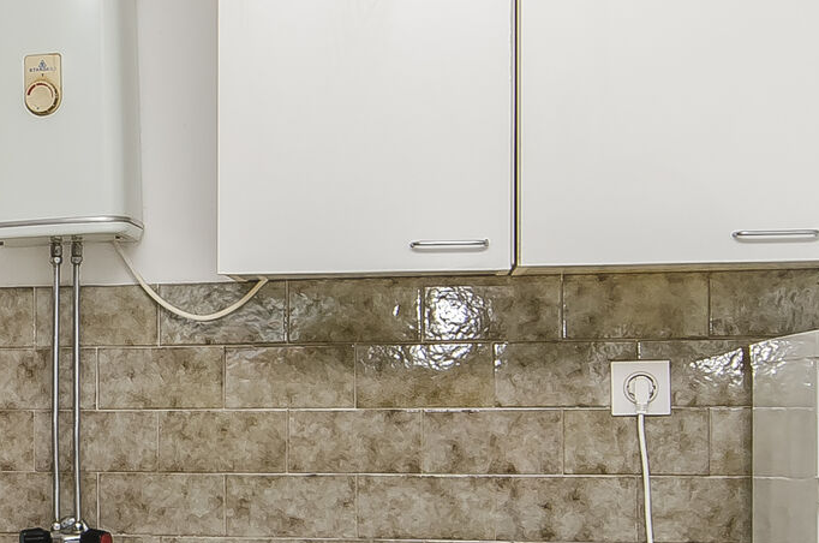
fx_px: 1818
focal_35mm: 80
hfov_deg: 23.2
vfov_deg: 16.9
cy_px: 402
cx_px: -174
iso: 100
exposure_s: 1/160
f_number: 7.1
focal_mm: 13
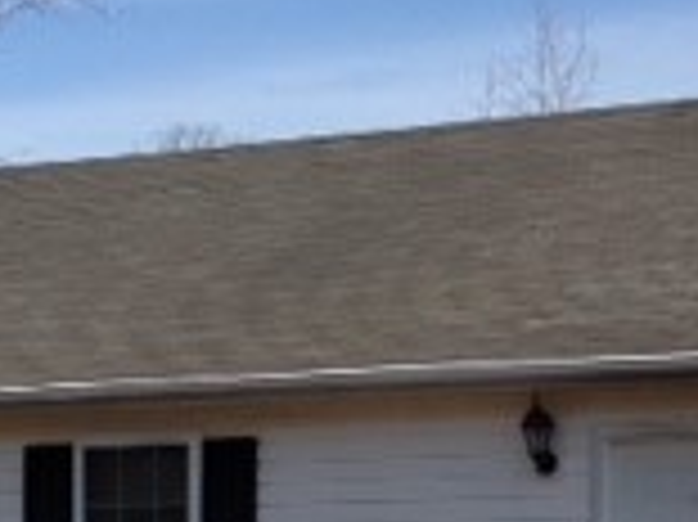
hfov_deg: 14.4
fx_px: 2740
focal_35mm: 136
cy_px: 549
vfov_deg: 10.8
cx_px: 563
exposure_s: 1/2008
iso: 64
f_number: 2.4
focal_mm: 4.12
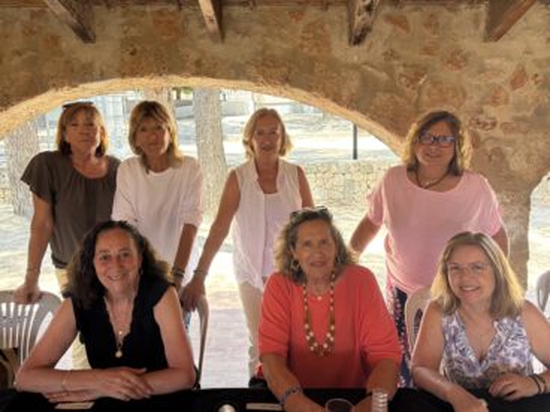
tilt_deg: -9.4
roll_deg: +2.2
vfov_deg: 53.1
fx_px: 413
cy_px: 206
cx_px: 275
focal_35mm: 26
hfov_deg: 67.3
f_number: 1.6
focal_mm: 5.96
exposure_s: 1/213
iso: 100
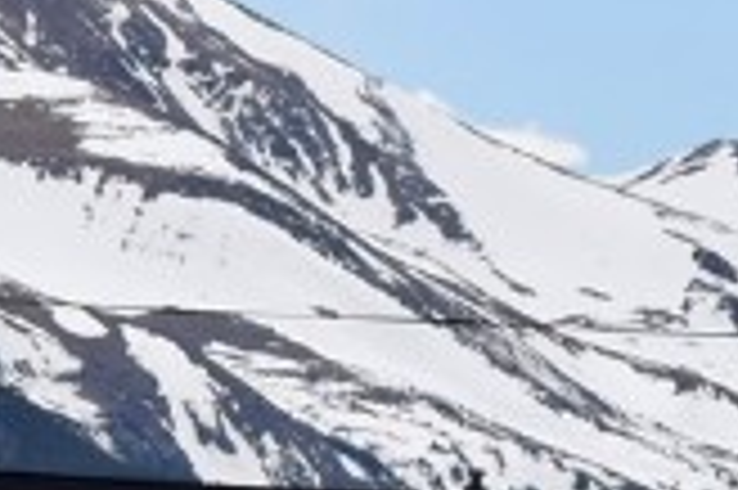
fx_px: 16854
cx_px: 976
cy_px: 535
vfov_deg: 1.7
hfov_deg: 2.5
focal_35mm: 823
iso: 100
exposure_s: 1/200
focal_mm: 78
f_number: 9
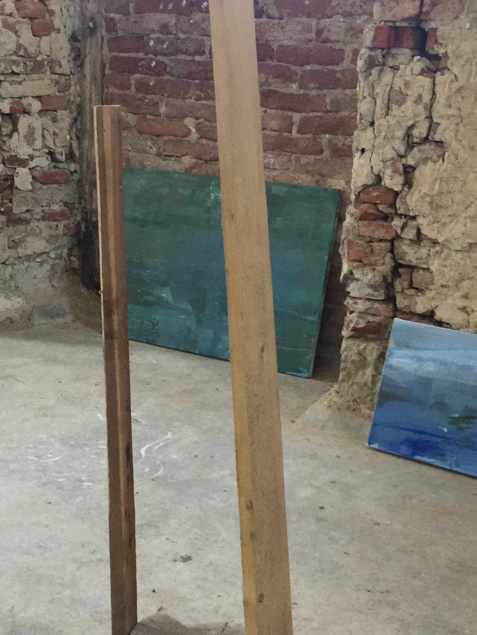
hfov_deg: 26.6
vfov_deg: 34.9
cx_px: 226
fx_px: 1011
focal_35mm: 55
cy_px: 367
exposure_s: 1/33
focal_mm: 3.3
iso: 125
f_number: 2.4
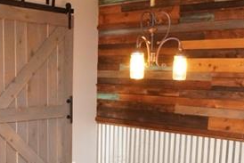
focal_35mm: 56
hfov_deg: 35.5
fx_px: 380
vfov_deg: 23.6
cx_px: 101
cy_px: 146
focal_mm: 10
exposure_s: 1/60
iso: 2000
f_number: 4
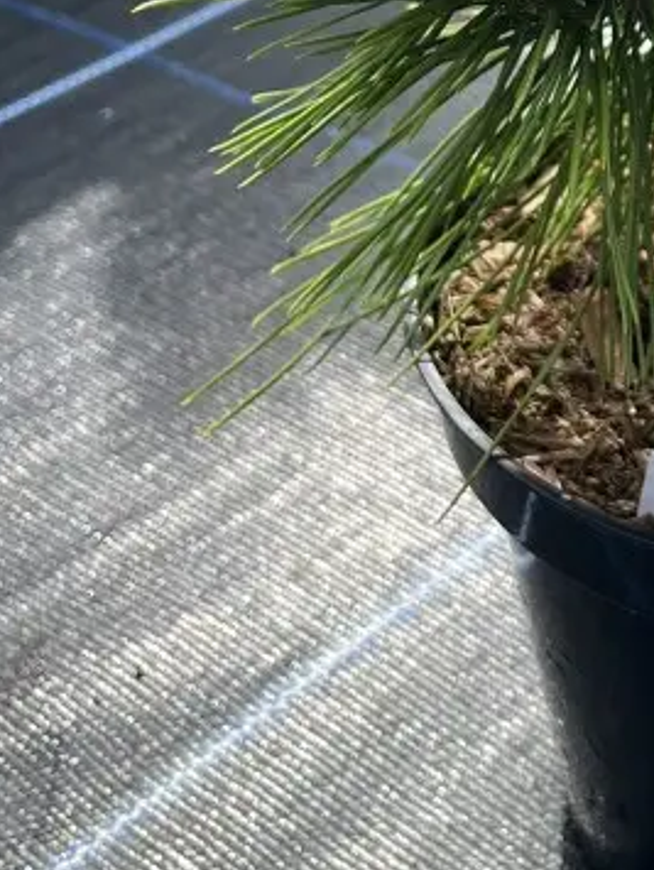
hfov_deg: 17.8
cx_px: 794
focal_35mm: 79
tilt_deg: -28.2
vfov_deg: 23.5
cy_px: -39
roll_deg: +0.8
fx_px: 1986
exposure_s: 1/1018
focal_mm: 5.1
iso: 50
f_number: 1.6
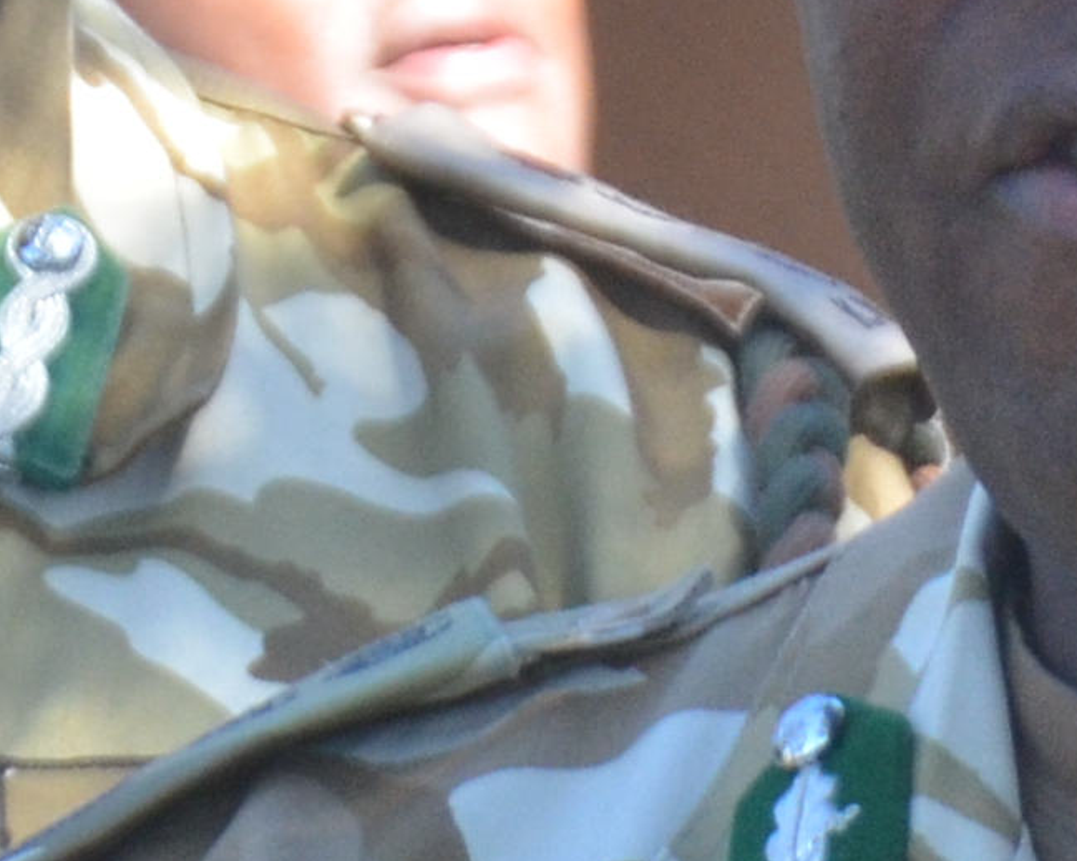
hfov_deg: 3.1
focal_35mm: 619
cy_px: 1121
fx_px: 19728
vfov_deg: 2.5
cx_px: 1168
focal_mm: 58
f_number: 6.3
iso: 800
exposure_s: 1/640
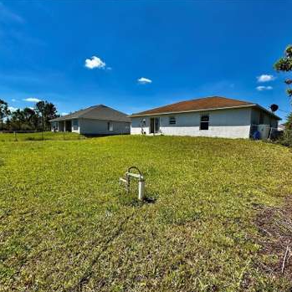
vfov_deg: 84.0
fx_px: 162
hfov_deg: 83.8
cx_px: 159
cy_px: 147
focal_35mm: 17
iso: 50
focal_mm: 2.22
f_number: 2.2
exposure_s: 1/2024
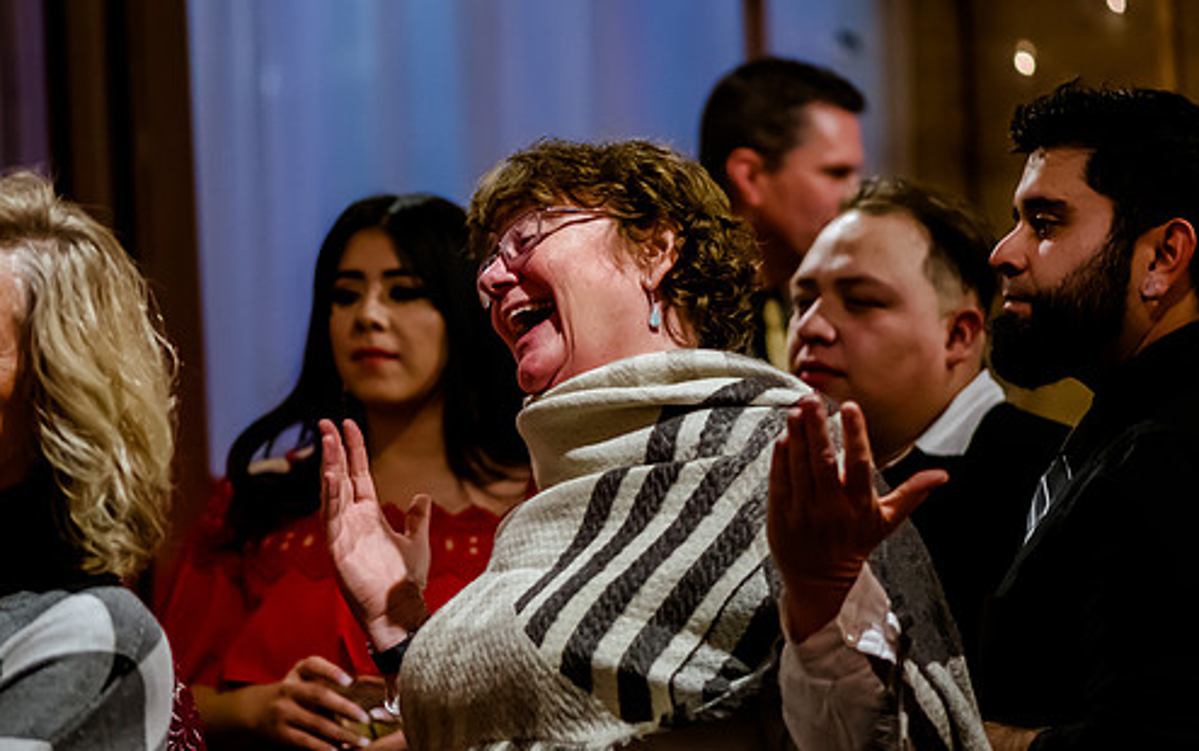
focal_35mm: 188
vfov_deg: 7.0
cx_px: 523
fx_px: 6147
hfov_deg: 11.1
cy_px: 389
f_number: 2.8
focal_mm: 105
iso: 4000
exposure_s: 1/160
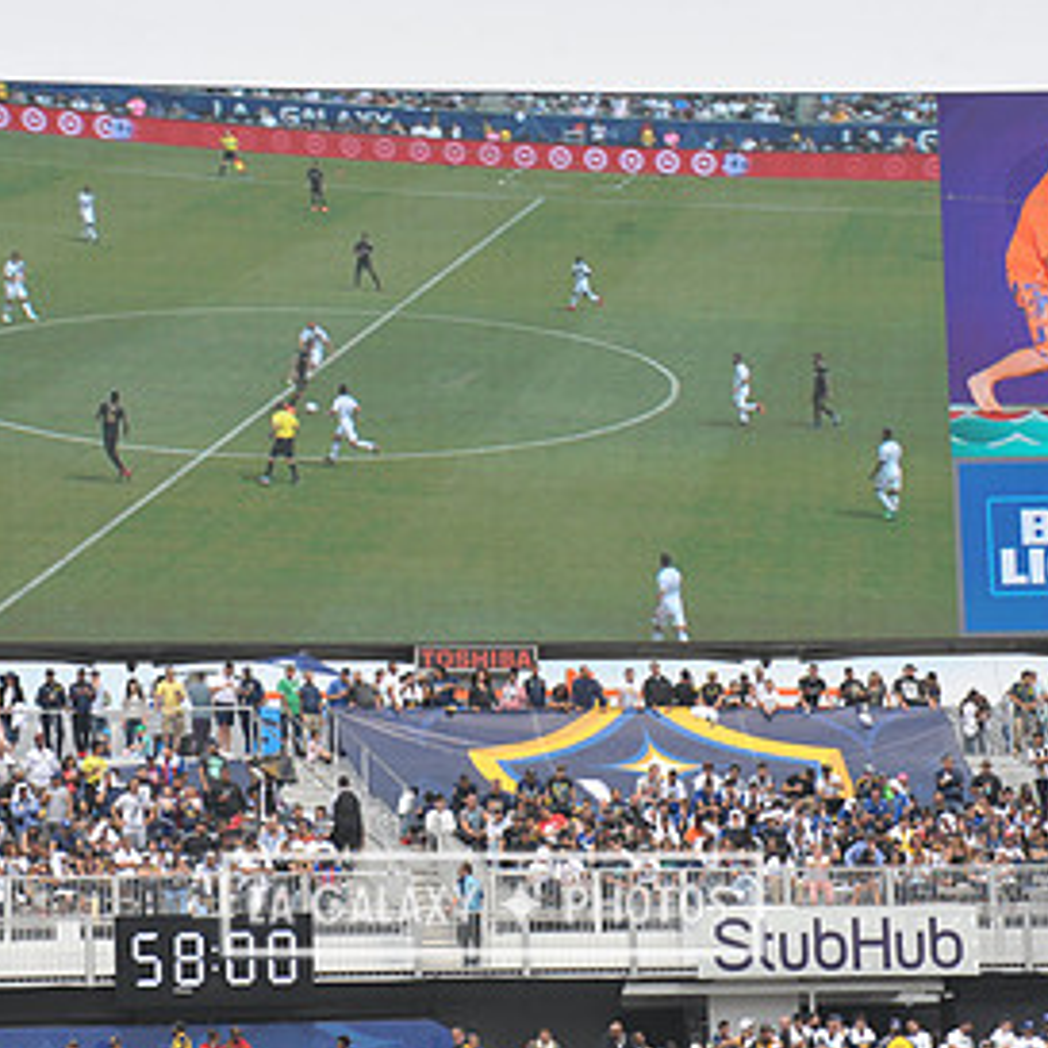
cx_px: 491
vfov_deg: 7.4
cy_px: 326
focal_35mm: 235
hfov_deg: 7.4
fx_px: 8049
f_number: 10
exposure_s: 1/400
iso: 320
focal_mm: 130
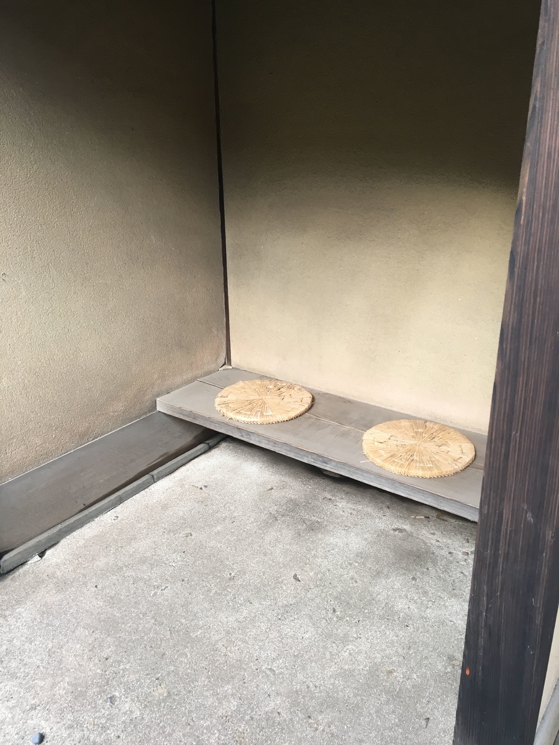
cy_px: 372
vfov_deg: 61.7
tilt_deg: -21.1
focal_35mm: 29
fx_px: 624
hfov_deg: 48.2
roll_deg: +0.3
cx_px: 280
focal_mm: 4.15
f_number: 2.2
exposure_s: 1/30
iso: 25
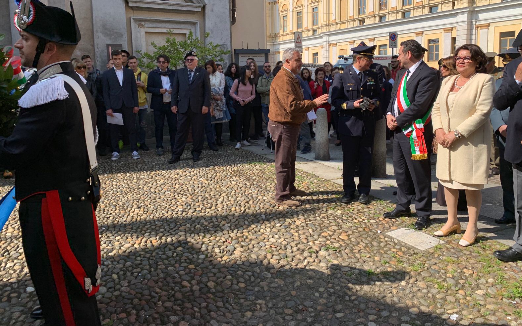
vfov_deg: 44.3
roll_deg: +1.4
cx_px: 260
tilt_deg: -7.1
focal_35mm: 28
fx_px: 398
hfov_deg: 66.5
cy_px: 130
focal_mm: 4.25
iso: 25
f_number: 1.8
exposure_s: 1/1585
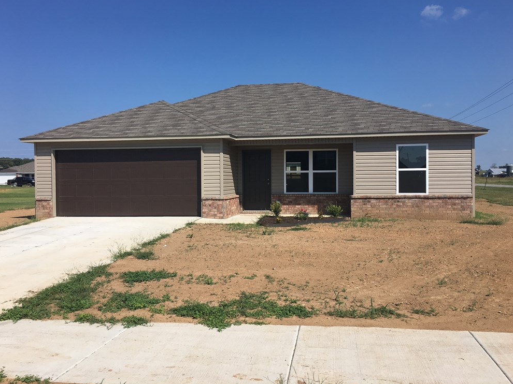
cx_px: 256
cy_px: 187
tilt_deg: -0.5
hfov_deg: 60.0
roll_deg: +0.0
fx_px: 444
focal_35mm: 30
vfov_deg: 46.8
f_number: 2.2
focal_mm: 4.15
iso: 25
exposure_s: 1/2653
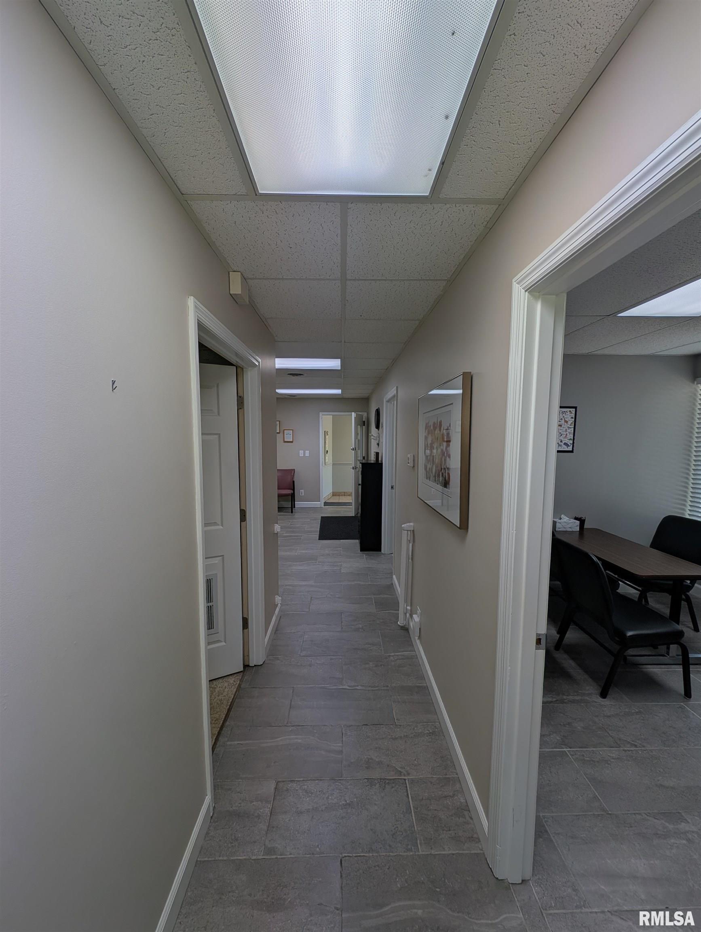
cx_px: 350
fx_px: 323
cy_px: 466
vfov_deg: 110.5
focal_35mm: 12
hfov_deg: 94.6
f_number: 1.95
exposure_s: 1/159
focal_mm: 2.23
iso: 21
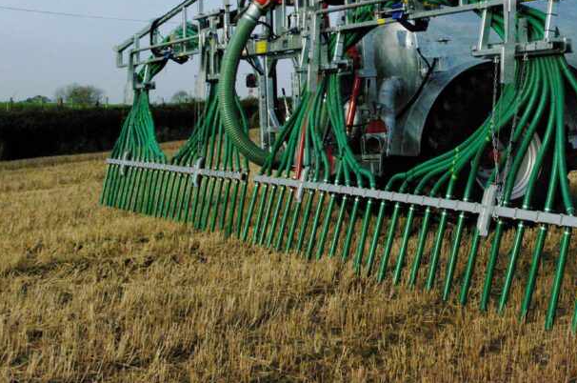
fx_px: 1136
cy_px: 69
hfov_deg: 28.1
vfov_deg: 18.9
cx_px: 438
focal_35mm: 71
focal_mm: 28.13
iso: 3200
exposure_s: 1/3000
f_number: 11
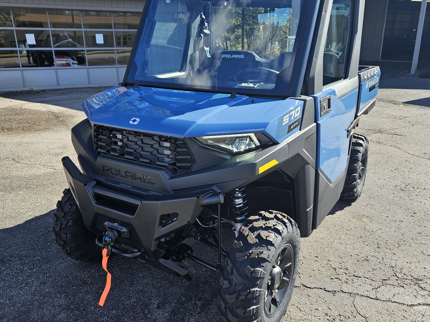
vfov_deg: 49.7
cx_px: 226
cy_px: 150
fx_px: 348
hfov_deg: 63.4
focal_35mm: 28
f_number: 1.8
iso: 25
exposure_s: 1/382
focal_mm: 5.4
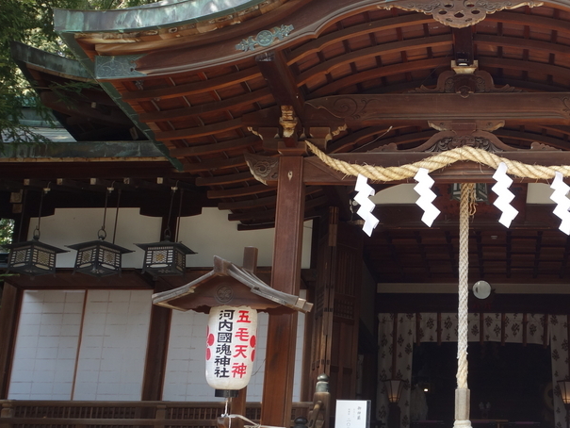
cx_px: 453
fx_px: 1005
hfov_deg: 30.9
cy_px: 169
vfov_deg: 24.0
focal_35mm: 61
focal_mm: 11.75
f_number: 4
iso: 125
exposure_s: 1/100
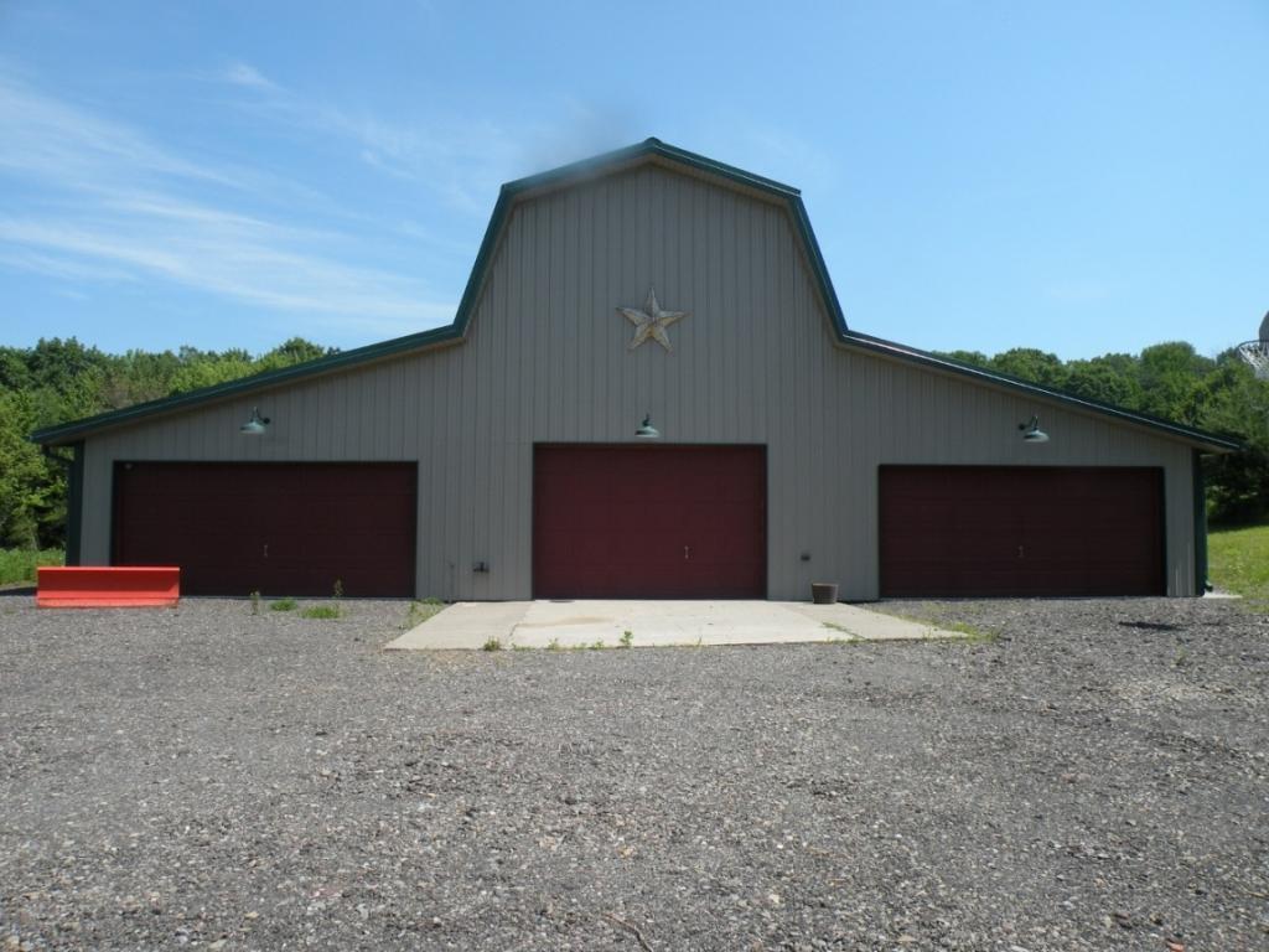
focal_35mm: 27
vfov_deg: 51.4
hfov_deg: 65.3
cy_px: 476
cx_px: 634
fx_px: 990
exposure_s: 1/213
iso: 64
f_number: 6.3
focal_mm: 4.7
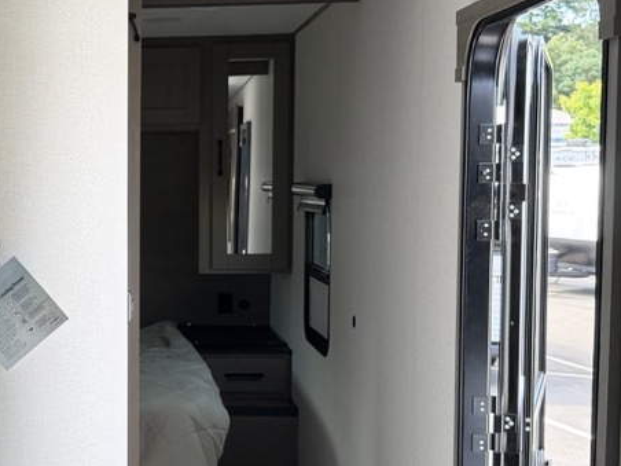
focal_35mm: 68
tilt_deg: -3.6
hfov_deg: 27.1
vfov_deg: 21.6
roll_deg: -1.3
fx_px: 1220
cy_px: 250
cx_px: 15
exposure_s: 1/154
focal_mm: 6.76
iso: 100
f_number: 1.78
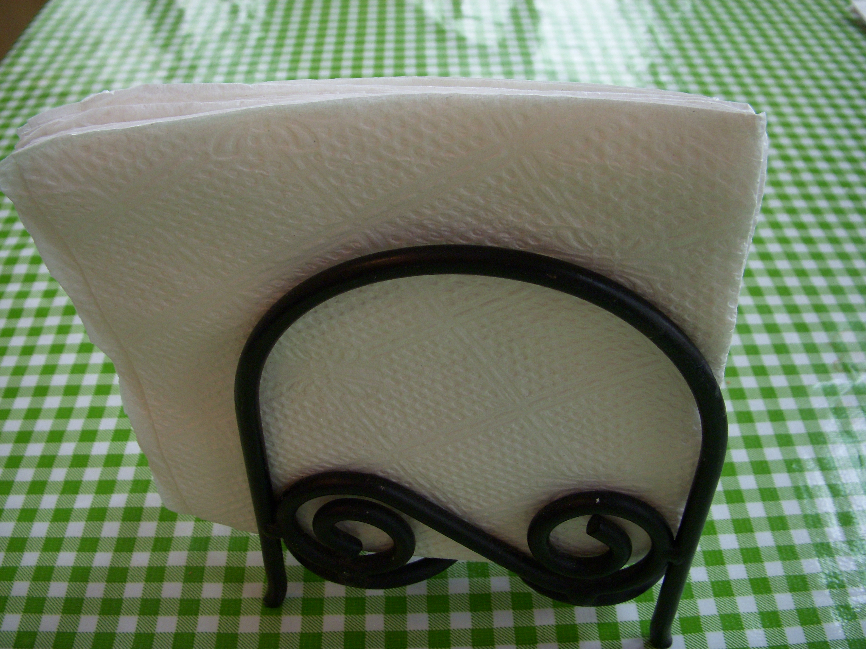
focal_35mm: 38
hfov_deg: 49.0
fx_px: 951
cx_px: 433
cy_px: 324
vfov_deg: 37.7
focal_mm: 6.3
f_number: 3.3
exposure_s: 1/30
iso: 160
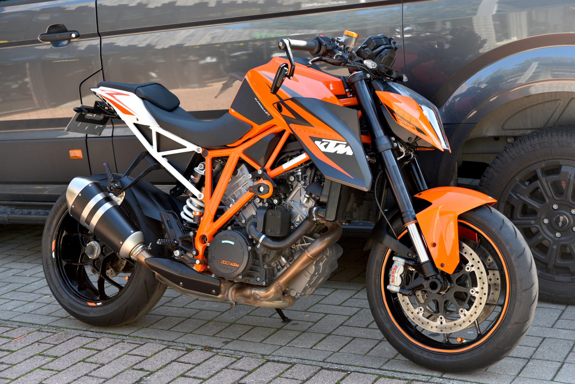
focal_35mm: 60
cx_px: 288
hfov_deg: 33.4
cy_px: 192
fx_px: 959
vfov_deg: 22.6
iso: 100
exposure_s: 1/60
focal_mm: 60
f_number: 4
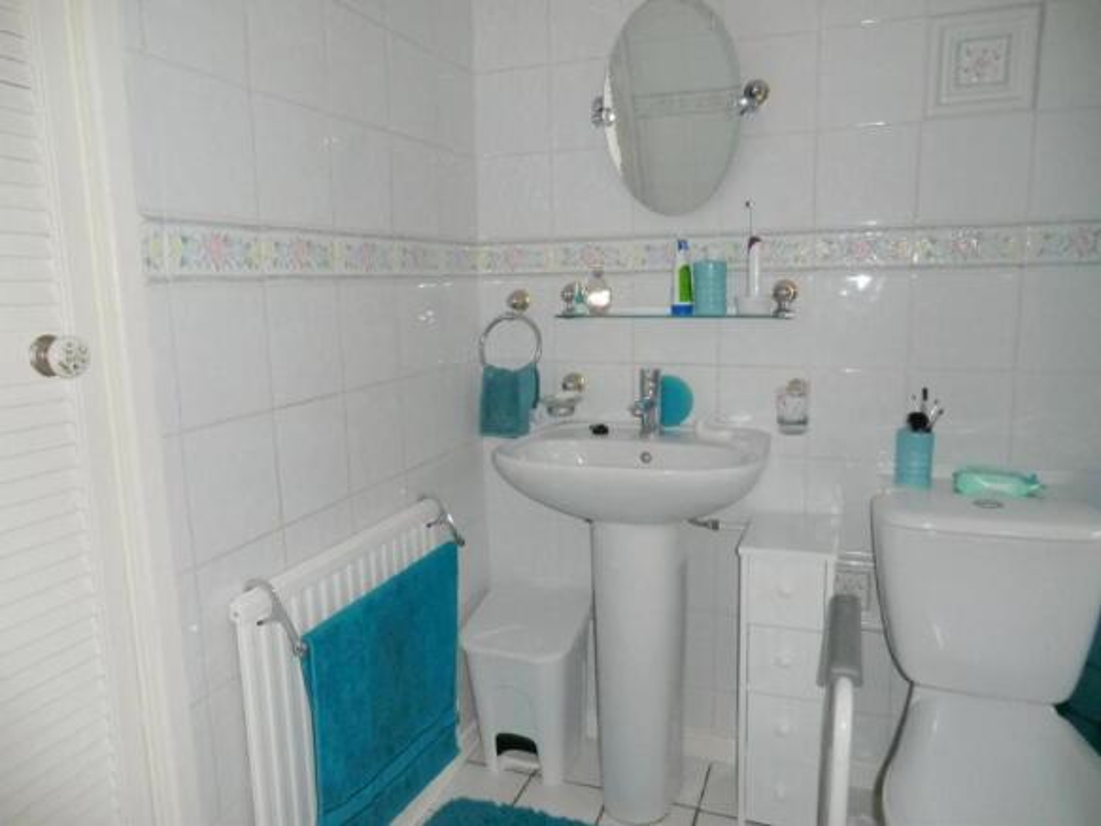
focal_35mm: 24
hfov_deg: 71.6
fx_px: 763
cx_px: 550
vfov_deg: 56.8
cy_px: 413
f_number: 3.2
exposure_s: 1/20
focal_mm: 4.3
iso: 400
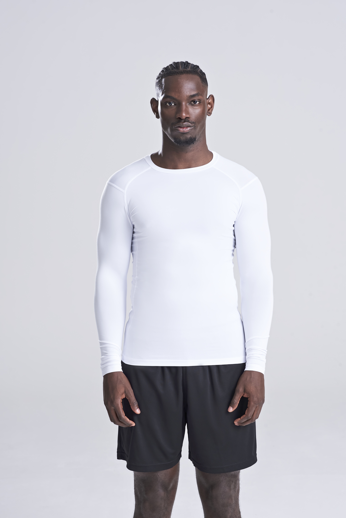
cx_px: 173
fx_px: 1152
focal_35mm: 80
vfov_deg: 25.4
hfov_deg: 17.1
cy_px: 259
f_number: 10
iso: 400
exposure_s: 1/160
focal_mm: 80
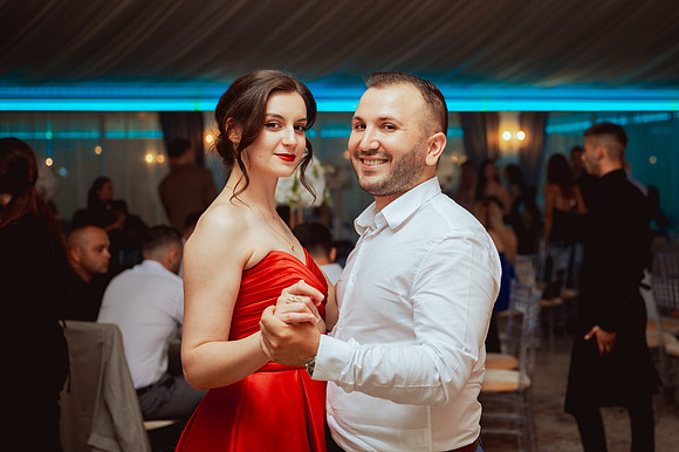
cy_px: 202
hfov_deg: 35.1
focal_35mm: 57
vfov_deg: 23.8
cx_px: 385
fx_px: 1071
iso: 1250
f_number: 2.8
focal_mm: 49
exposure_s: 1/160
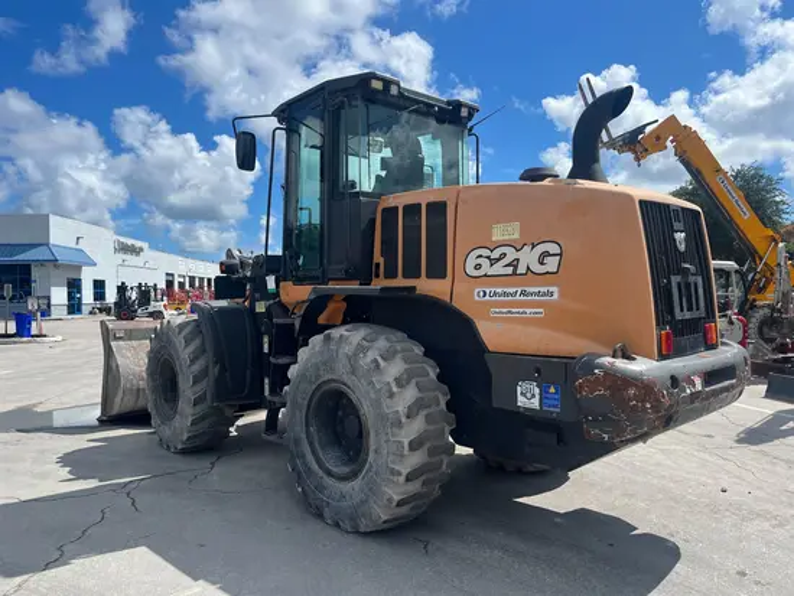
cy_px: 298
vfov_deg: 53.1
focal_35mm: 26
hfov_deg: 67.3
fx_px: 597
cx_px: 397
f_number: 1.6
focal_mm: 5.1
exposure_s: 1/4651
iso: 50
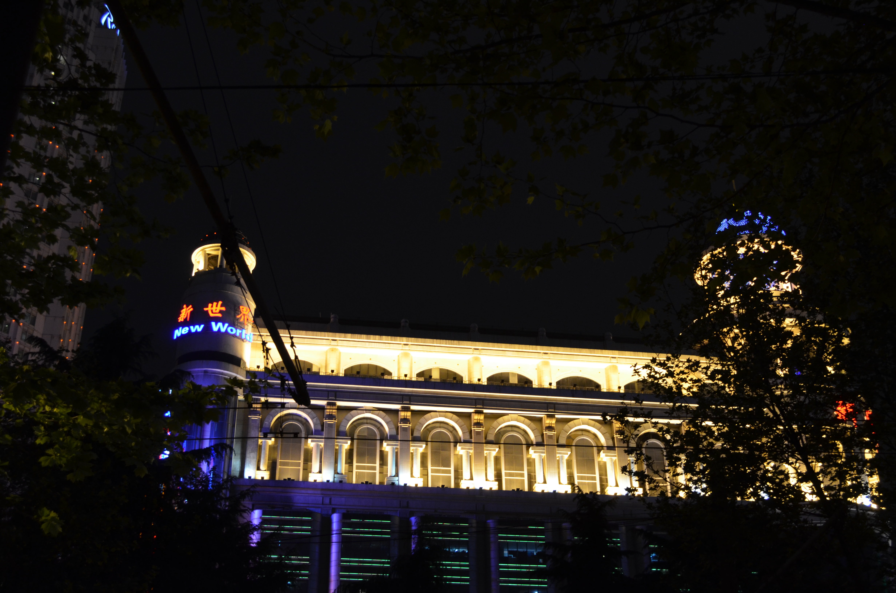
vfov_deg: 29.7
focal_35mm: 45
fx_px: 1118
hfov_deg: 43.7
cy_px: 296
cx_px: 448
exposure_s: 1/15
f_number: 6.3
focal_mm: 30
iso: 800
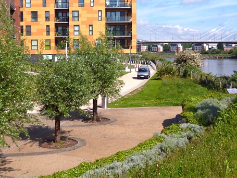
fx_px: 308
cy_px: 62
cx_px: 113
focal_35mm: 45
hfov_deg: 42.1
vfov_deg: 32.0
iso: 100
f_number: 10
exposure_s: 1/160
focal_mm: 5.7
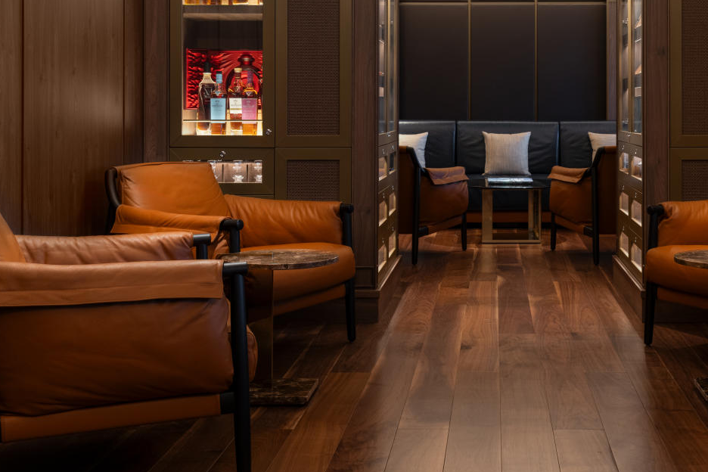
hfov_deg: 36.9
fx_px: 1042
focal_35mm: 53
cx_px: 497
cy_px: 99
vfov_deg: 25.1
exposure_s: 1/1.25
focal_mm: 31
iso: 200
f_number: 11
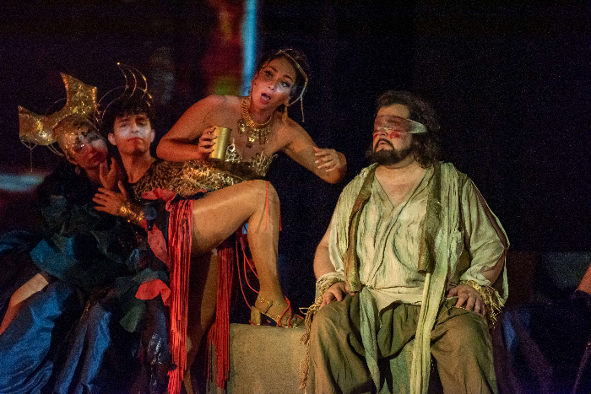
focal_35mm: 200
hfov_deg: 10.3
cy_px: 197
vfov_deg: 6.9
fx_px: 3284
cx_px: 296
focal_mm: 200
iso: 1600
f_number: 2.8
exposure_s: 1/200
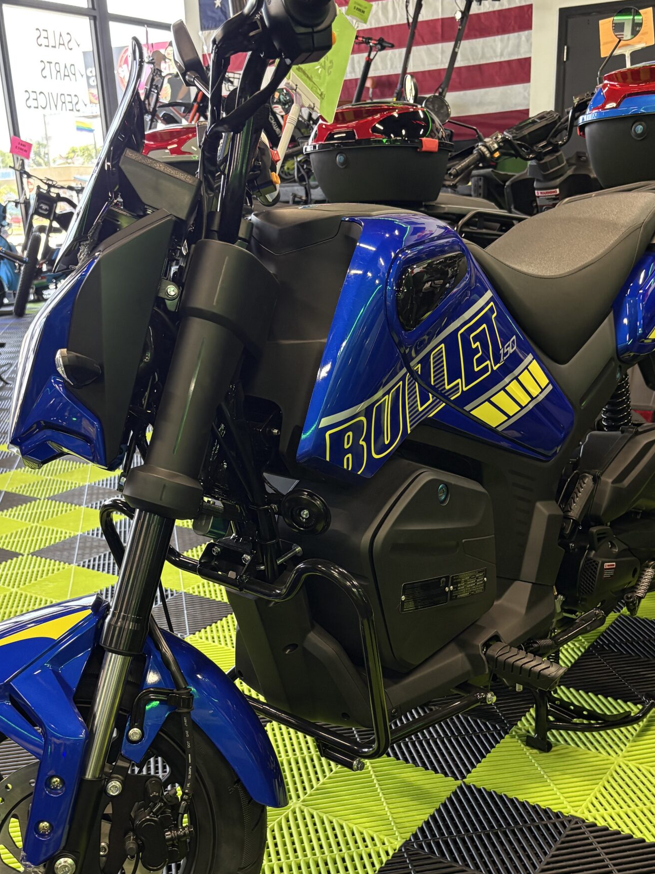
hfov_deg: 37.7
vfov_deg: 48.3
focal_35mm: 38
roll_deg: +2.5
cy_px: 566
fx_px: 959
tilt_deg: -20.5
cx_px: 344
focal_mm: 5.96
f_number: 1.6
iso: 200
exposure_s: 1/60
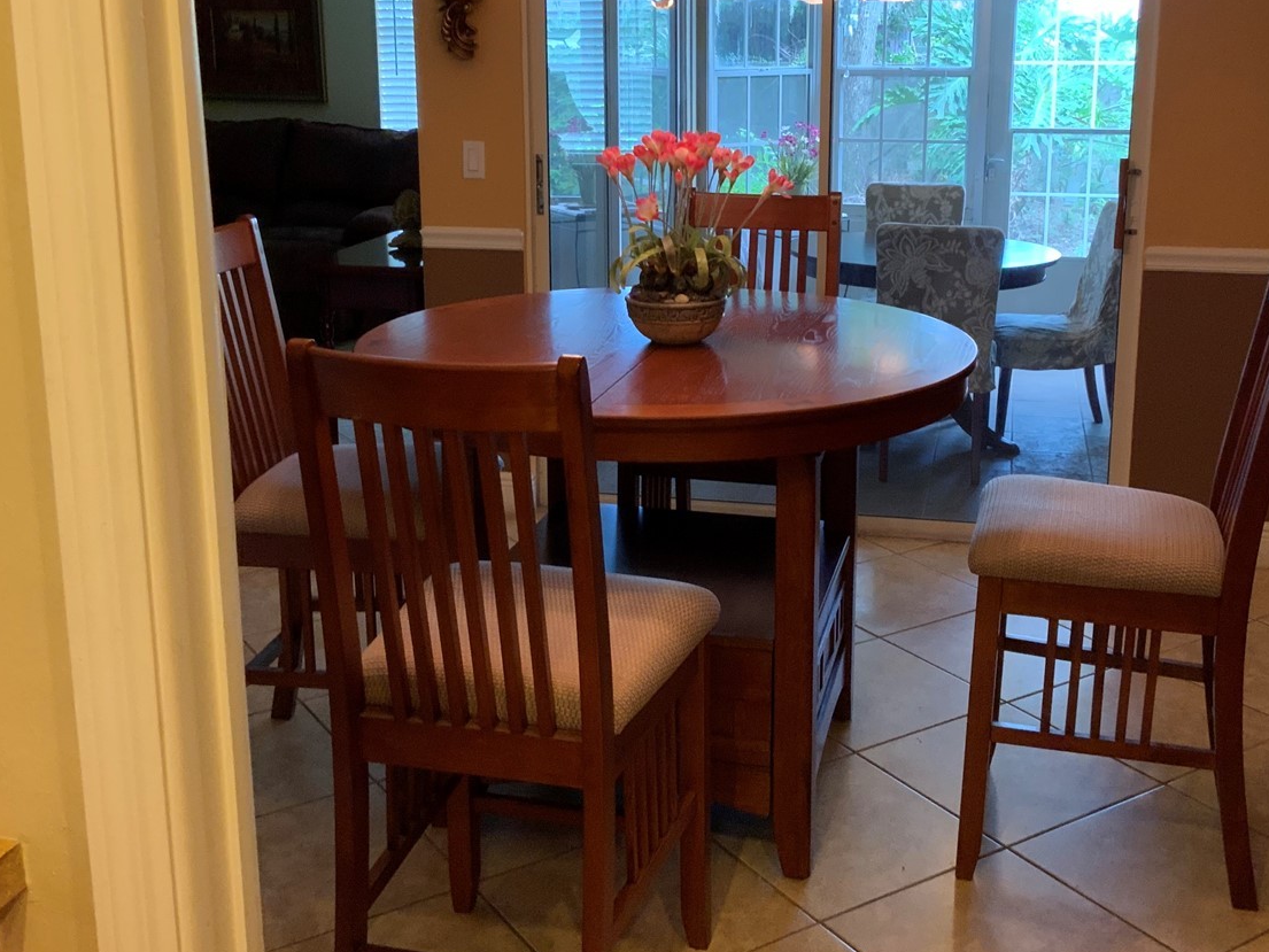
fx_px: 1540
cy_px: 345
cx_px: 724
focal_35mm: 42
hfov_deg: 44.7
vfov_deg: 34.1
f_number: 1.8
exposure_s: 1/60
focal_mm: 3
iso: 200
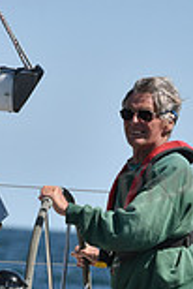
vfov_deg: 2.7
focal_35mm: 751
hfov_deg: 1.8
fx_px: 6025
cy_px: 460
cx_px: 20
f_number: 7.1
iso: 250
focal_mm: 200
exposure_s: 1/1600
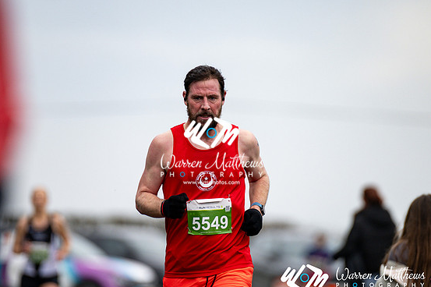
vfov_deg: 2.9
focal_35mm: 472
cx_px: 211
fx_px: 5647
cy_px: 150
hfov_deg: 4.4
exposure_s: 1/1600
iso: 360
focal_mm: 300
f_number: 2.8
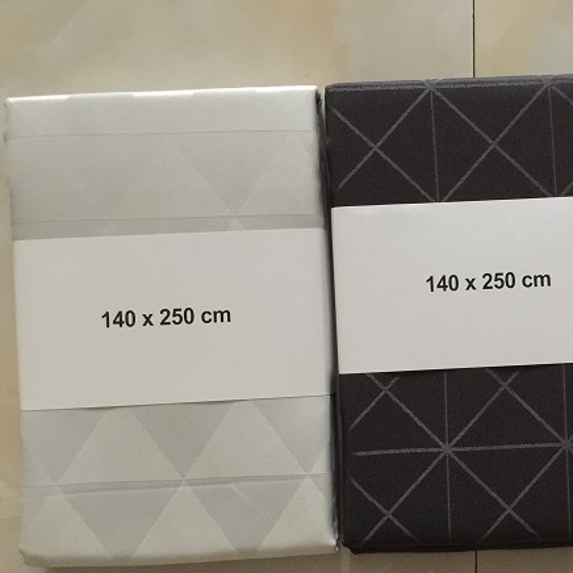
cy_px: 317
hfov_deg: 34.5
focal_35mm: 47
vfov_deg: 36.0
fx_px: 880
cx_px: 488
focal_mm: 4.15
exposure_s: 1/4
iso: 160
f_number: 2.2
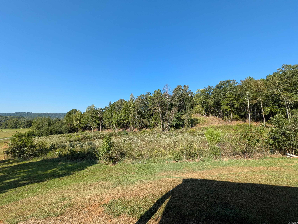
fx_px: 121
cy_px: 112
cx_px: 149
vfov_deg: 85.7
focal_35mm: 14
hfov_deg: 102.0
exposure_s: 1/891
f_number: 2.2
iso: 48
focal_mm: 1.83
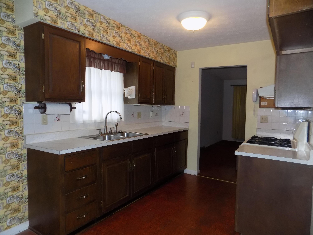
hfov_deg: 73.9
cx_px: 156
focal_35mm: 23
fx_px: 208
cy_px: 118
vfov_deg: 58.9
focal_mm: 4
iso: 200
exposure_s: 1/30
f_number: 3.1
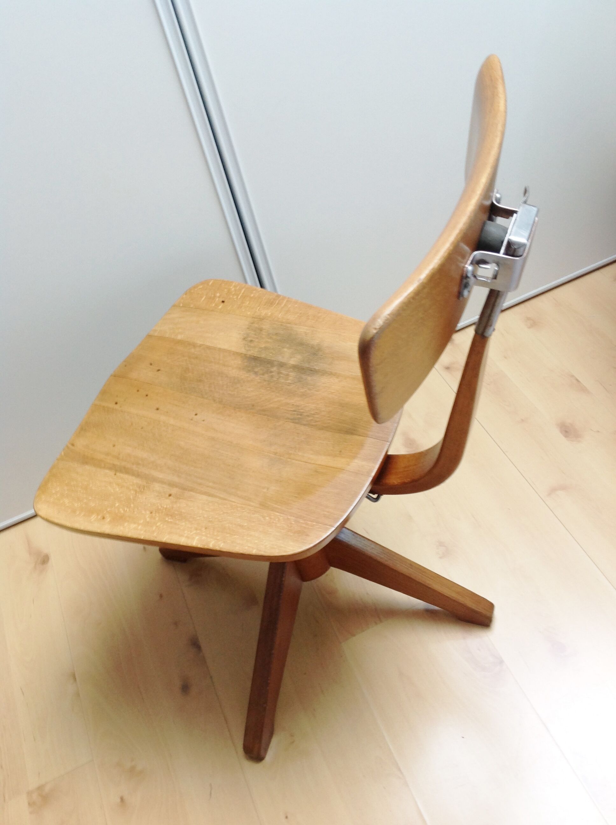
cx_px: 308
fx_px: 833
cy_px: 412
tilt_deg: -45.8
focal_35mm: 35
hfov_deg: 40.6
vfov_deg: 52.7
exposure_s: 1/15
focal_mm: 4.28
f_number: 2.4
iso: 50
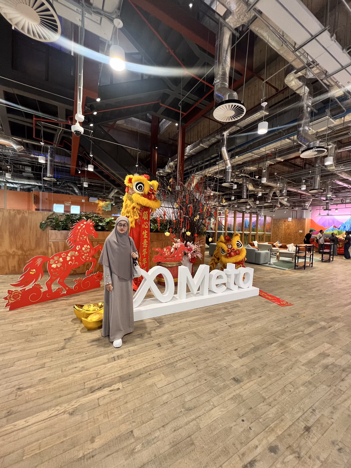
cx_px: 176
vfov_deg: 106.2
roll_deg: -1.7
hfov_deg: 89.9
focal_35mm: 13
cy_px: 234
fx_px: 176
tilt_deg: -1.6
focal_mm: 1.57
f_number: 1.8
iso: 200
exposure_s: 1/50
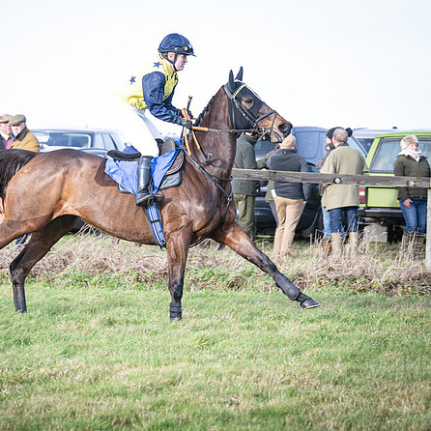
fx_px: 2465
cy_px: 215
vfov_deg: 10.0
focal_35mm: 175
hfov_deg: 10.0
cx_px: 221
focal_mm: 91
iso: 400
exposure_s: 1/1000
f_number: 4
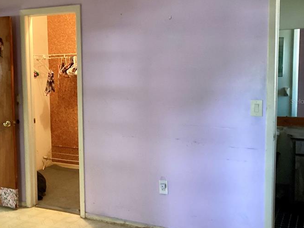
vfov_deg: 30.3
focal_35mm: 48
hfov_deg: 38.8
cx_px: 83
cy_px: 101
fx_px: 422
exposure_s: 1/40
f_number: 2.4
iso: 400
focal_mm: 3.3
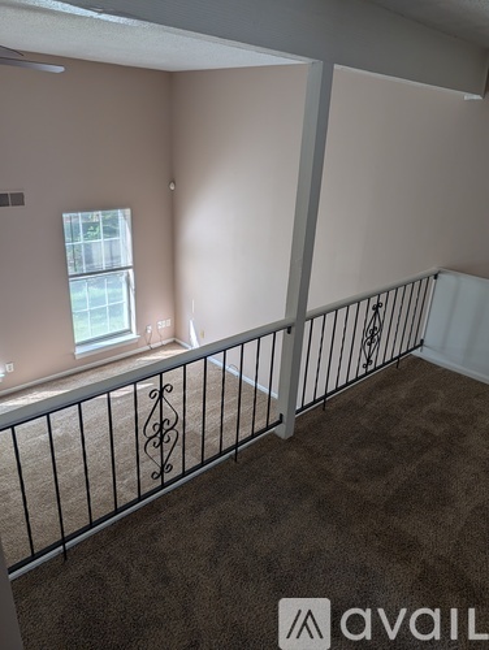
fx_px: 451
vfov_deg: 71.5
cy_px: 325
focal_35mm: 24
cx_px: 244
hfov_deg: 56.9
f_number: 1.68
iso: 26
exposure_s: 1/631
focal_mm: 6.9
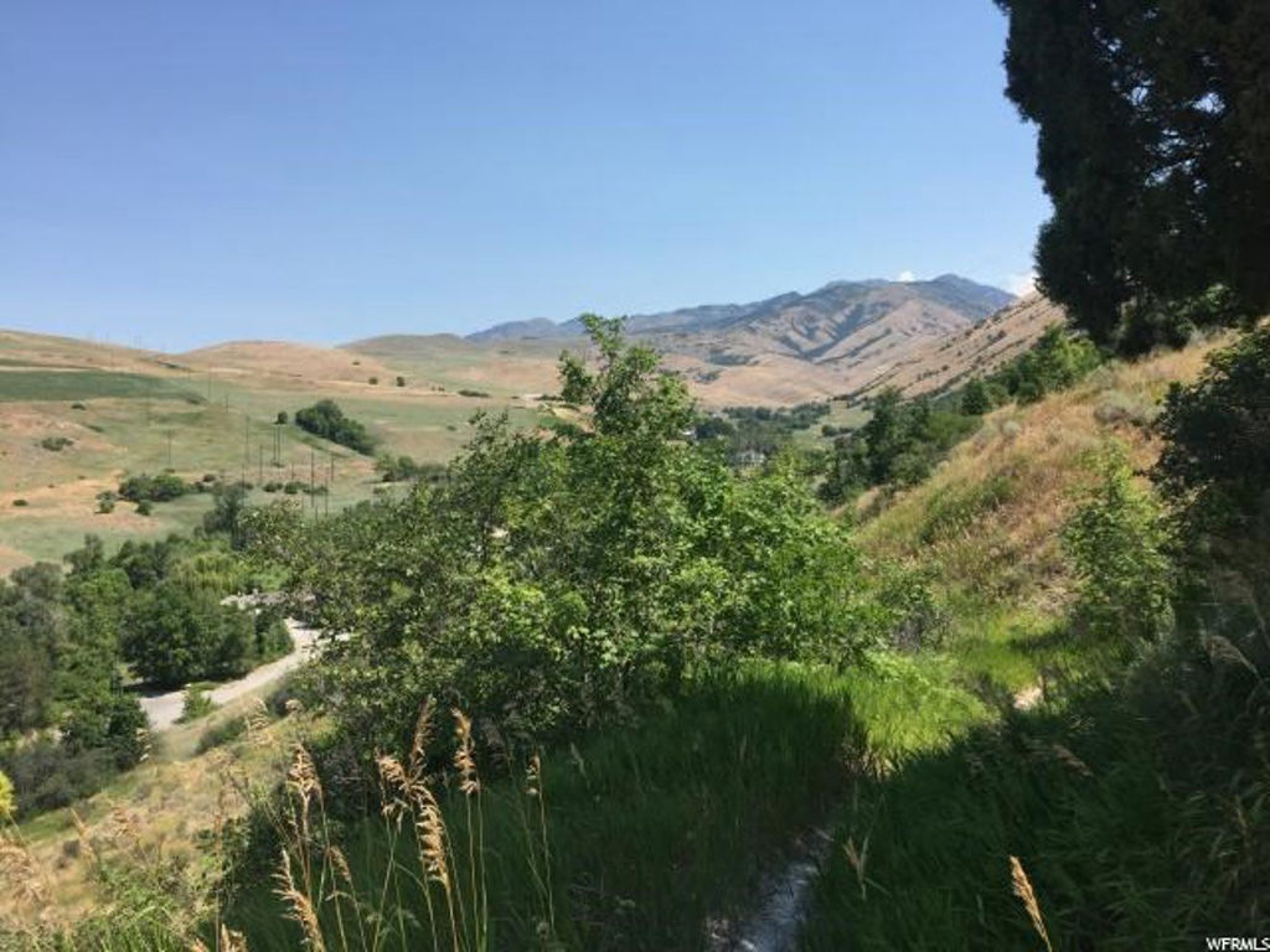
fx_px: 1064
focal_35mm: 29
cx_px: 635
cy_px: 476
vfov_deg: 48.2
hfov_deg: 61.7
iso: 32
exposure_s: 1/1582
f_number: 2.2
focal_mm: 4.15
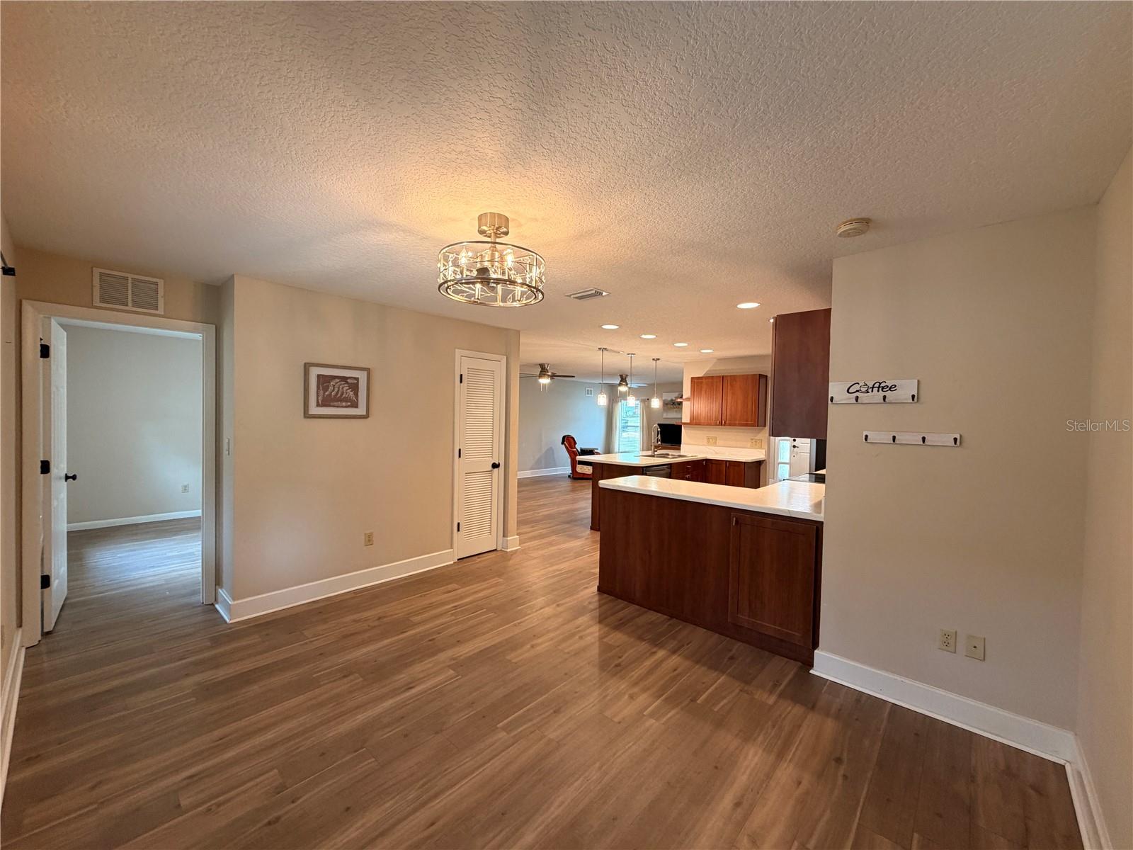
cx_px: 566
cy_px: 425
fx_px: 458
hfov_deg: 102.1
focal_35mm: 14
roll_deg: -1.1
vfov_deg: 85.7
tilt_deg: -0.9
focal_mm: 2.22
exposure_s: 1/60
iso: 200
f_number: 2.2
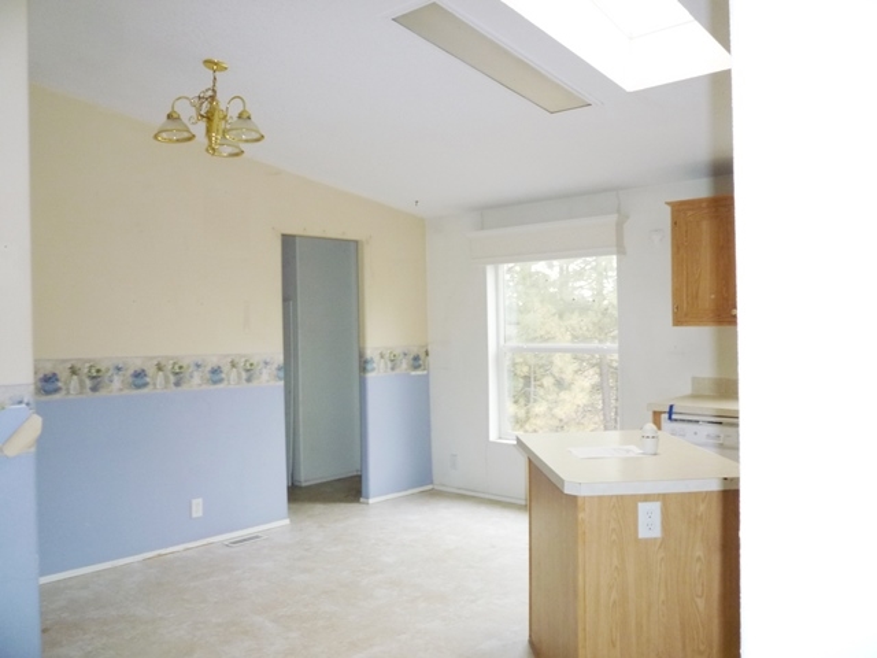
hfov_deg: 61.7
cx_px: 438
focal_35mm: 29
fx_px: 735
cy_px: 329
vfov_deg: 48.2
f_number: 3.3
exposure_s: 1/30
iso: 200
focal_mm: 5.2
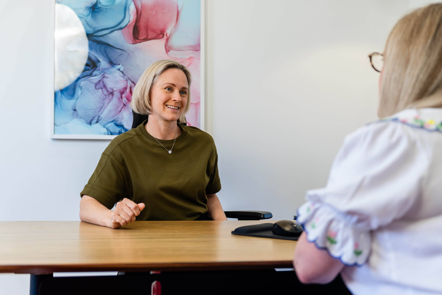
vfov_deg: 30.0
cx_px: 231
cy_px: 149
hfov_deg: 43.8
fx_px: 549
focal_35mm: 45
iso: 1250
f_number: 2.8
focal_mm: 42.7
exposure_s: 1/100
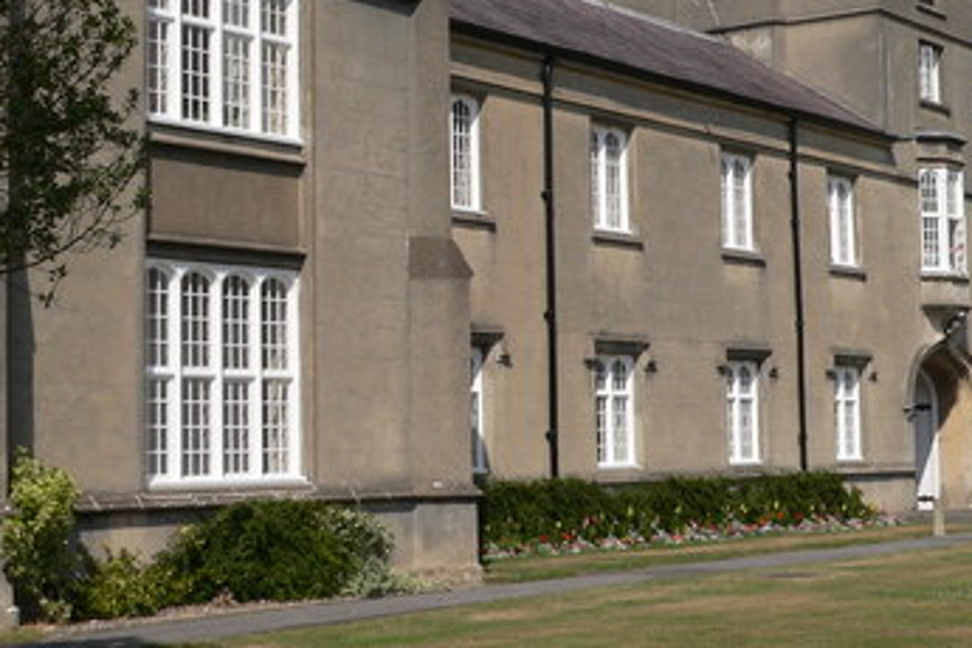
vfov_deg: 17.3
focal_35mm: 79
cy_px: 242
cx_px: 699
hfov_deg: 25.4
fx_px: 2133
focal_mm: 6.8
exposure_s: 1/800
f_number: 5.6
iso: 100
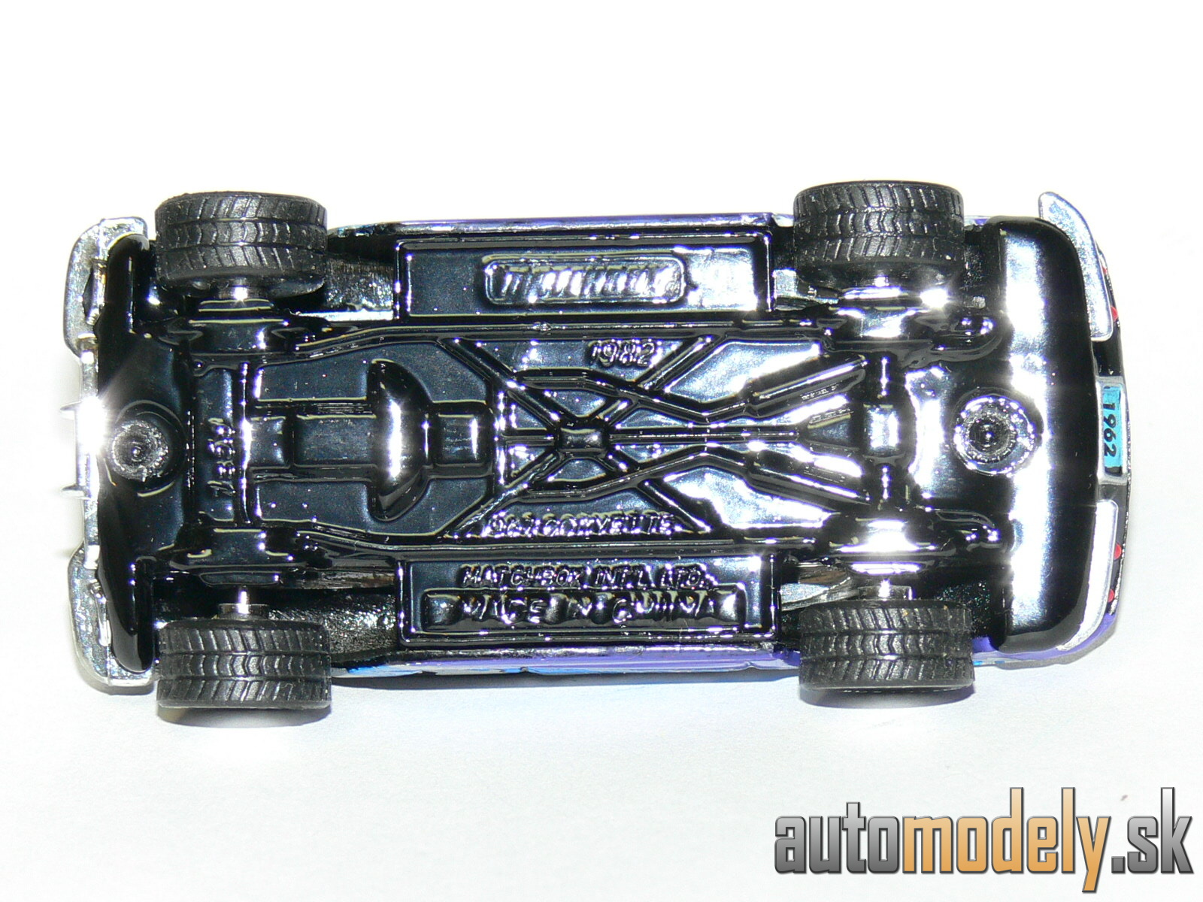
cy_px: 451
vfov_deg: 8.6
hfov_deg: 11.5
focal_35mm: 172
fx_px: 5977
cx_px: 602
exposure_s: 1/30
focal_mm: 22.8
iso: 100
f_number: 4
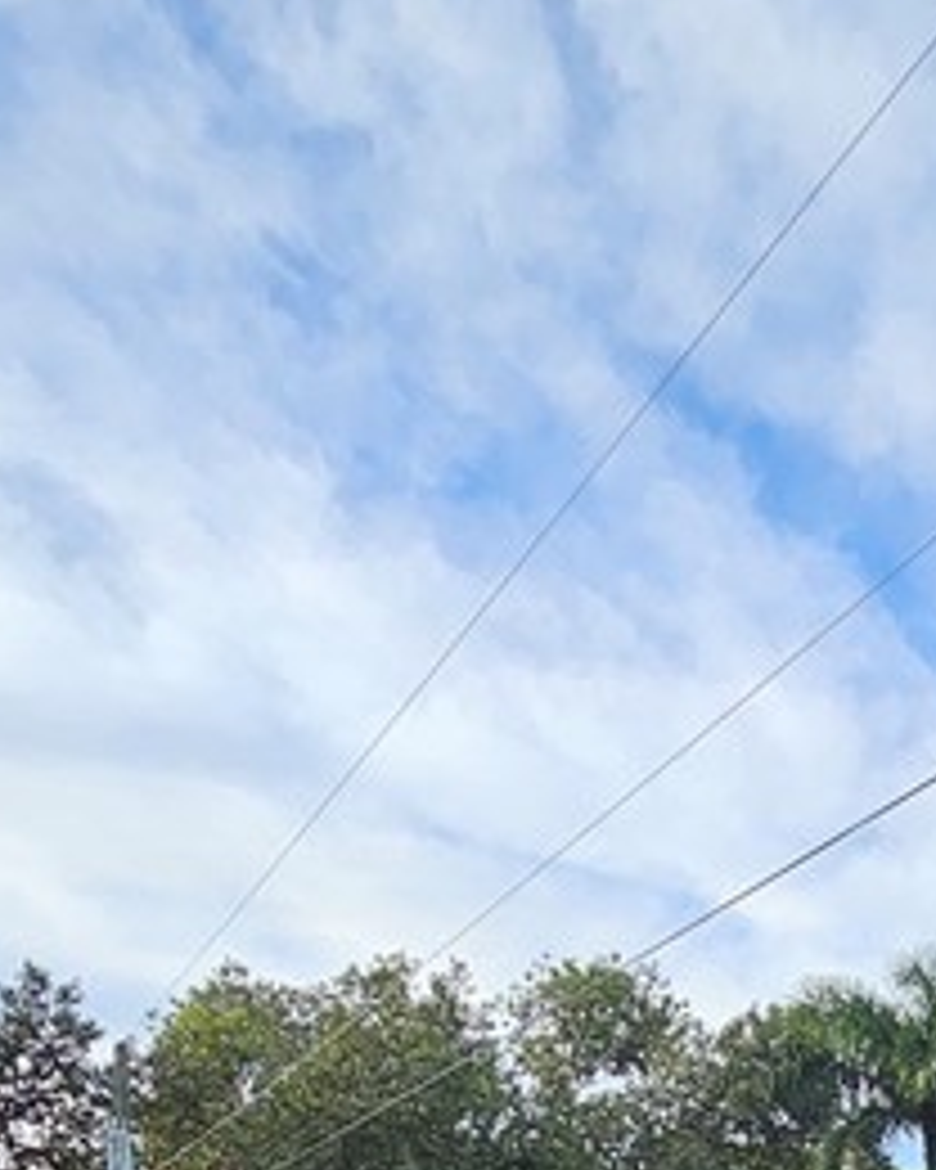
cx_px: 896
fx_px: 1731
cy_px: 1508
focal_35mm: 50
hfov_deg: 28.7
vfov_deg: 30.0
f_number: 2.2
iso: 50
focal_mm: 2.2
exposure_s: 1/1311
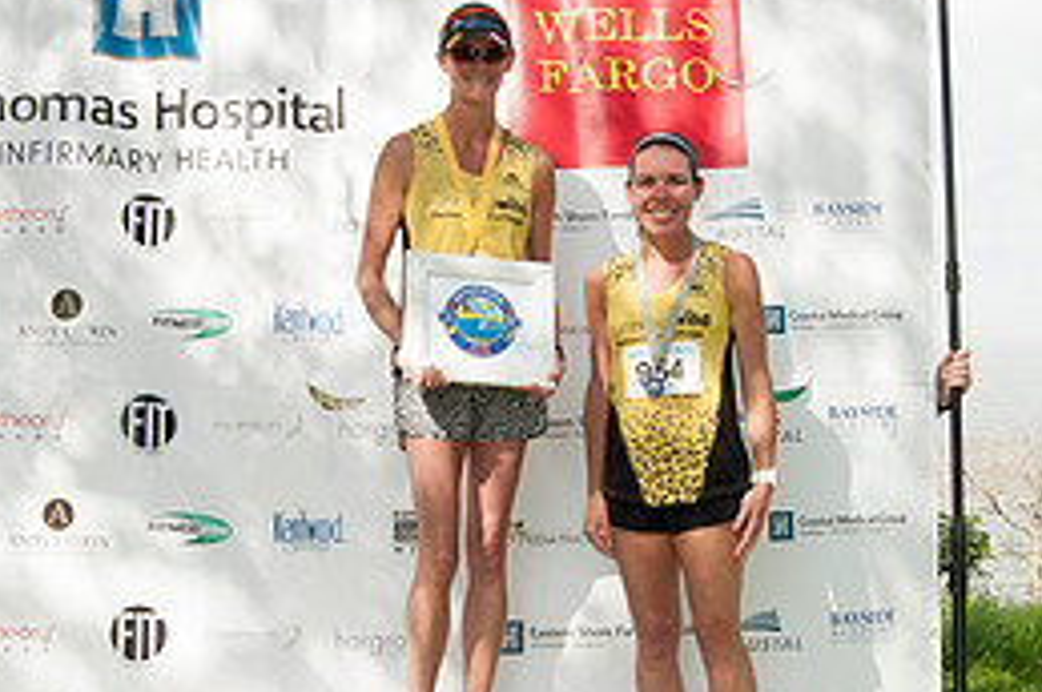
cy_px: 392
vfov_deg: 18.4
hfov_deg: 27.3
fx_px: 2139
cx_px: 443
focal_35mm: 74
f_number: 9
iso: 250
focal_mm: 22
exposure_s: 1/200
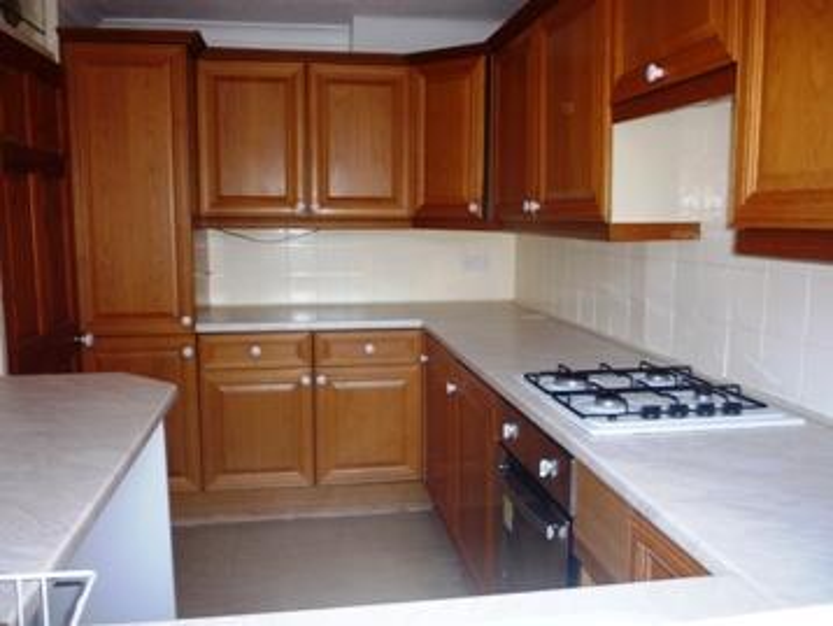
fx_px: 722
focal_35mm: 30
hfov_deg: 59.9
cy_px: 313
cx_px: 416
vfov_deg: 46.8
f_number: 3.3
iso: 125
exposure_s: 1/30
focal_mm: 5.2
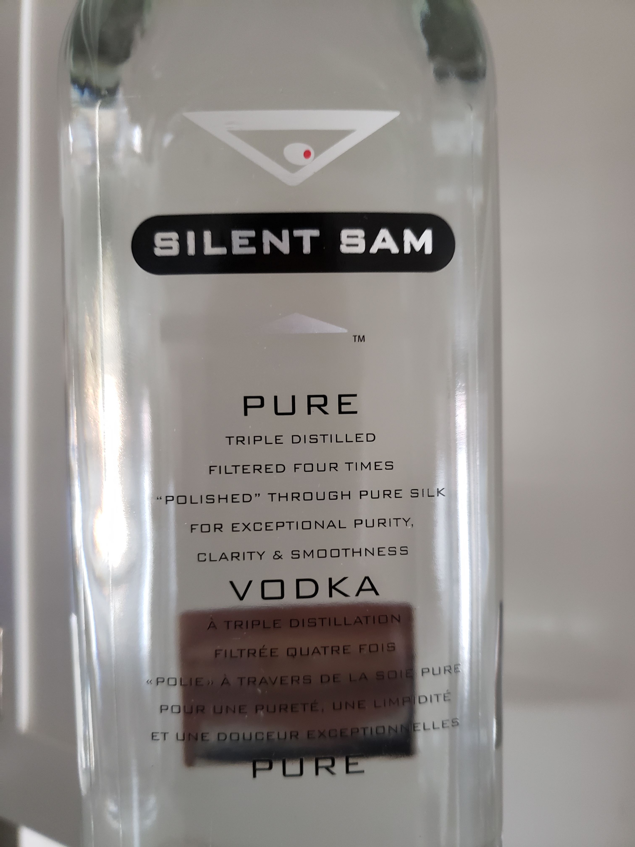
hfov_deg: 53.1
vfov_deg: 67.3
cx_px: 318
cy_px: 424
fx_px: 636
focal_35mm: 26
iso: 250
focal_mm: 4.3
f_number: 1.5
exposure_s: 1/19
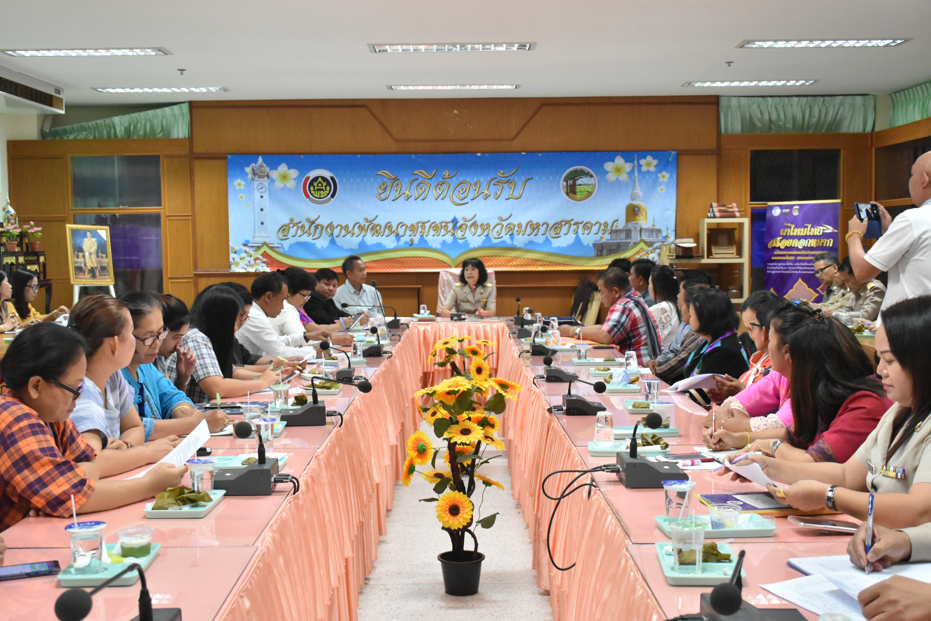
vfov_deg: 29.9
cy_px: 310
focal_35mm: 45
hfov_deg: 43.6
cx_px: 466
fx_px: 1164
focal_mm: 30
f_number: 5.6
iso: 2500
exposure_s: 1/125
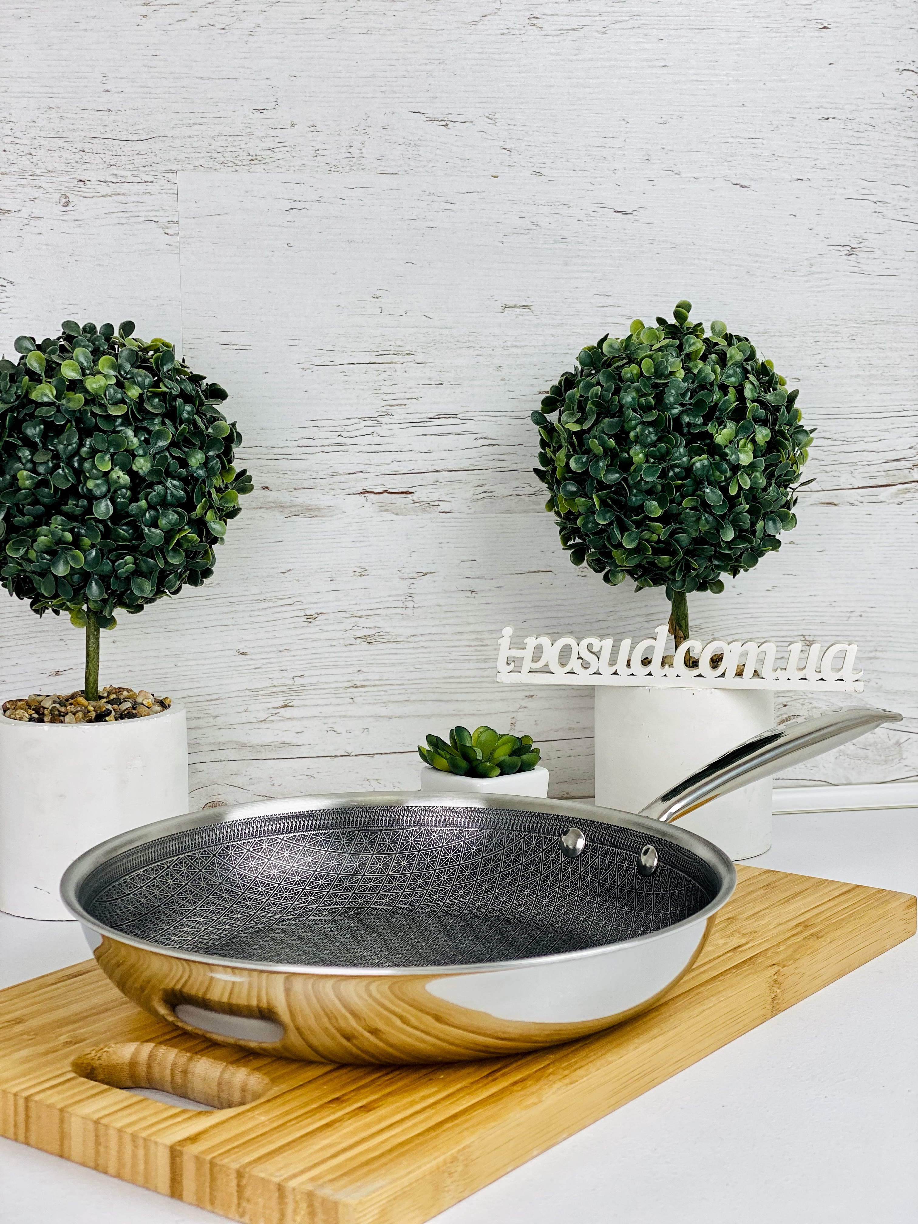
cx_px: 459
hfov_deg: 28.0
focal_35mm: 52
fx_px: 1839
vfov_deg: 36.8
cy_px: 612
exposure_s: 1/199
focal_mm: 6
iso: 20
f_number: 2
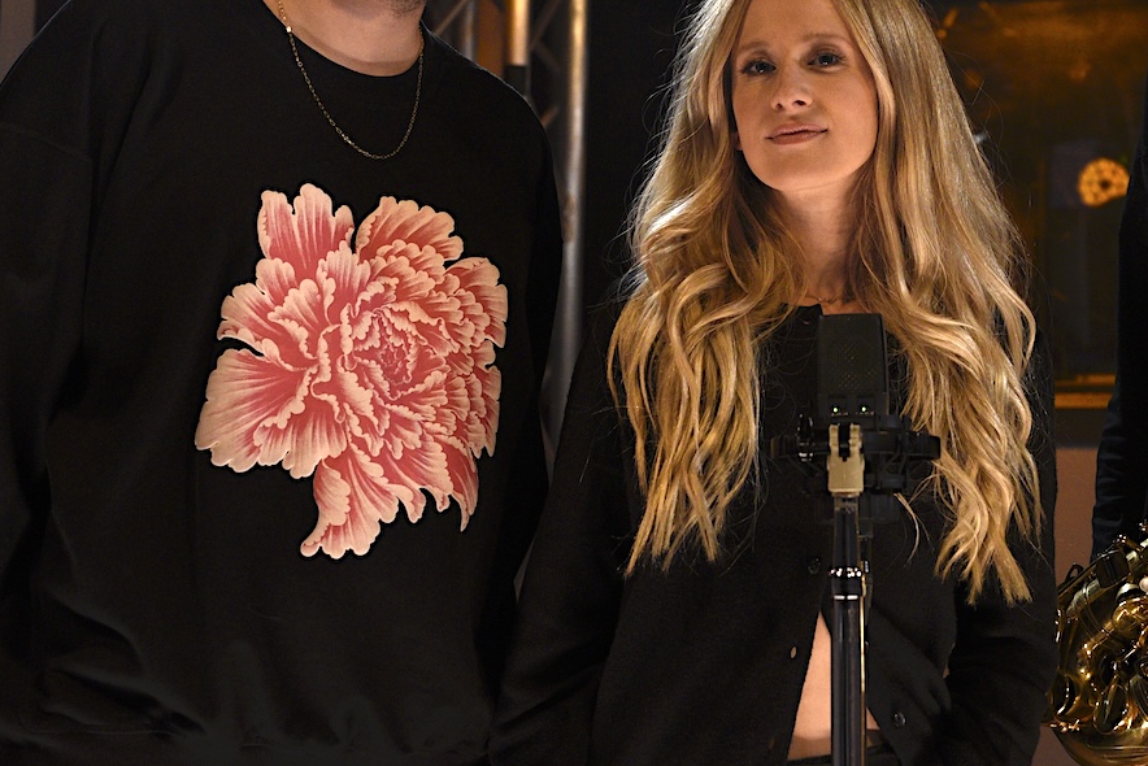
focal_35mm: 76
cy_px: 162
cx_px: 848
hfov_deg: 26.3
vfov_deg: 17.8
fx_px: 2424
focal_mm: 35
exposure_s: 1/100
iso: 1600
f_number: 3.5
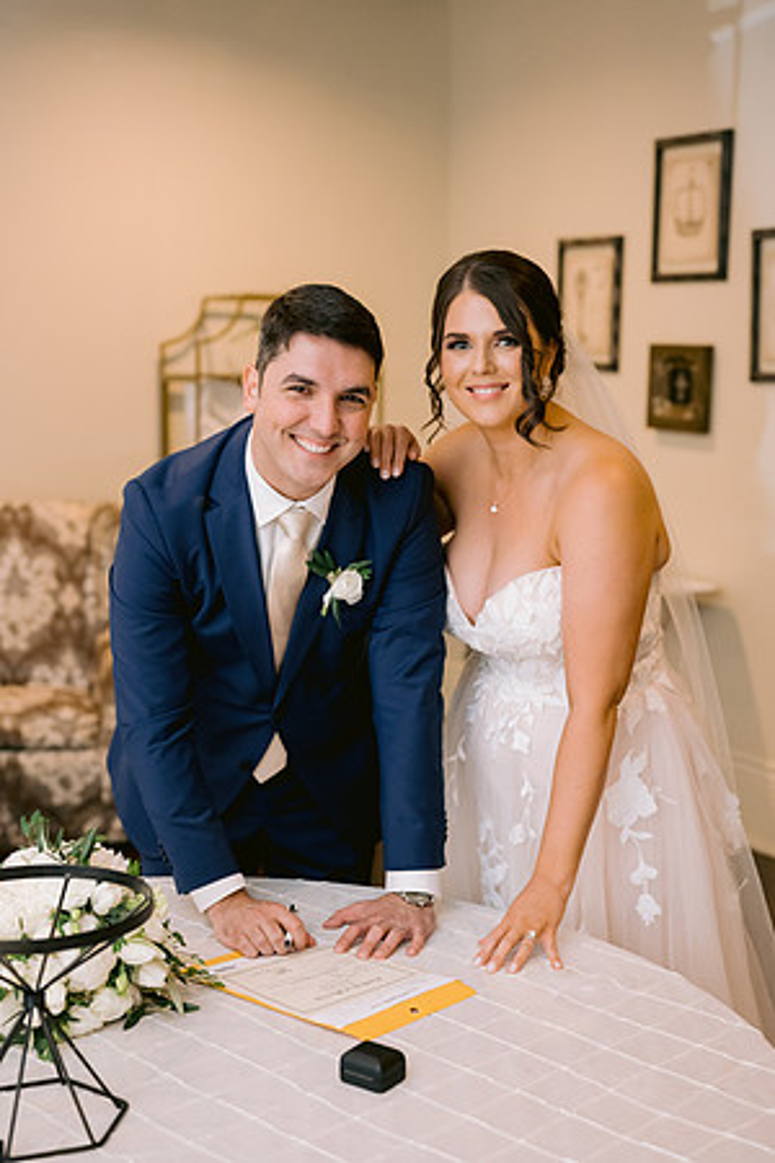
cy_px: 582
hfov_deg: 27.0
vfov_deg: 39.6
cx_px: 388
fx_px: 1614
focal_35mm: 50
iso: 1250
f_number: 2.8
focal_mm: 50
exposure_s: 1/160
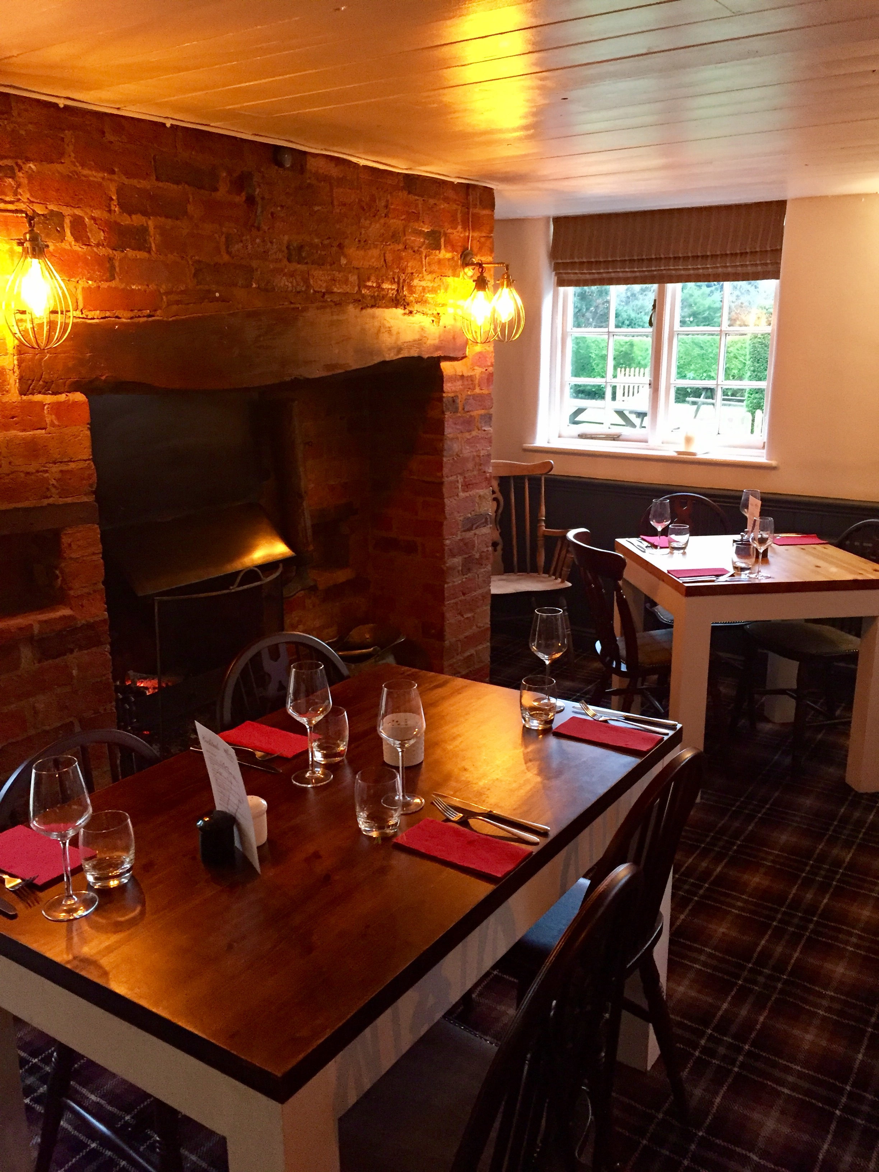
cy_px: 586
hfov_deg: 48.2
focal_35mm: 29
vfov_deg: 61.7
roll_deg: -0.4
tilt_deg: -13.7
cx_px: 440
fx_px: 982
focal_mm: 4.15
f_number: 2.2
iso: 320
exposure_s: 1/33
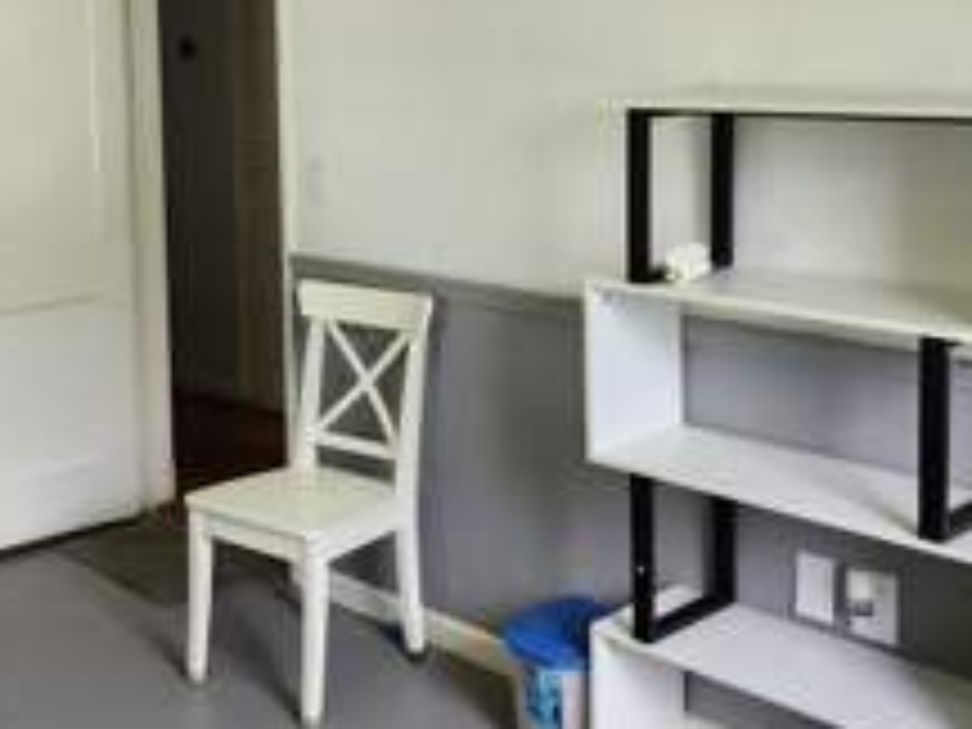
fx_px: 1432
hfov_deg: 37.0
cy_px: 189
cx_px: 306
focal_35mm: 51
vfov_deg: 28.2
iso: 100
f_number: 1.8
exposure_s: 1/120
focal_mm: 6.4
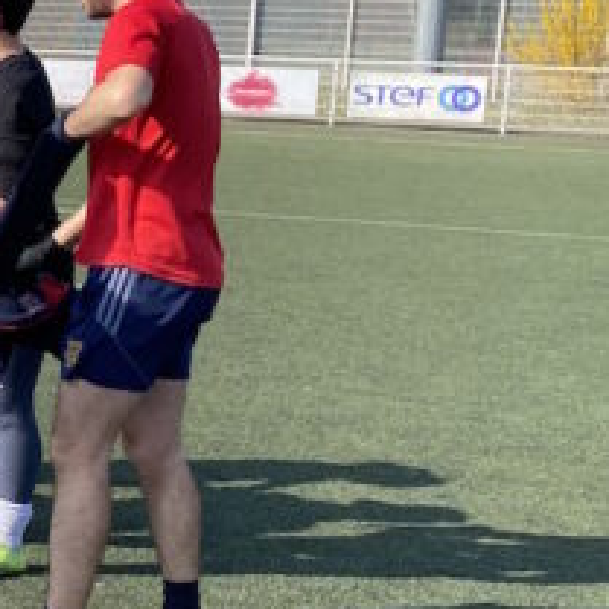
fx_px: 1752
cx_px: -478
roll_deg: -1.4
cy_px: 291
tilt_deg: -8.0
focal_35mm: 88
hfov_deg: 16.6
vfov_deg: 19.7
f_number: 1.8
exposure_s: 1/1701
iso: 32
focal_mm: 4.25
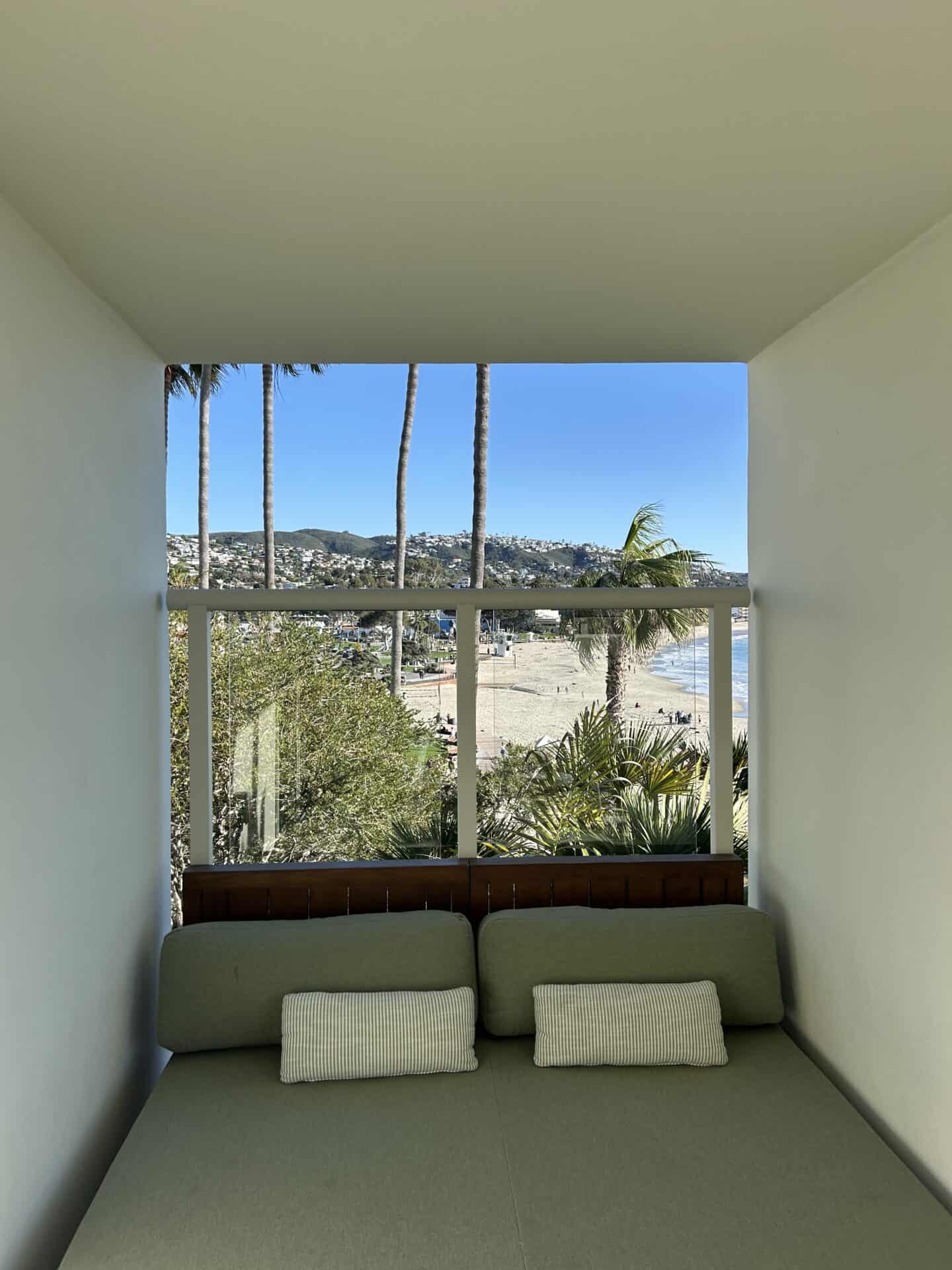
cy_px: 635
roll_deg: -1.3
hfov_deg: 53.1
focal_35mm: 26
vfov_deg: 67.3
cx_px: 476
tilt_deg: -0.1
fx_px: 953
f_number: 1.5
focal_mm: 5.7
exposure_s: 1/2457
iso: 50
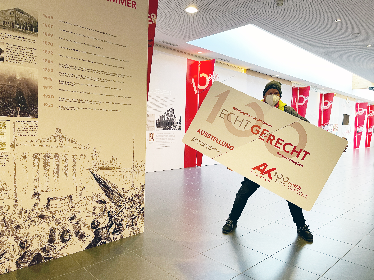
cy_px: 140
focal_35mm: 26
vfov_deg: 53.1
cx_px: 187
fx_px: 281
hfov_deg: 67.3
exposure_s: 1/50
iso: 160
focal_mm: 5.1
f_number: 1.6
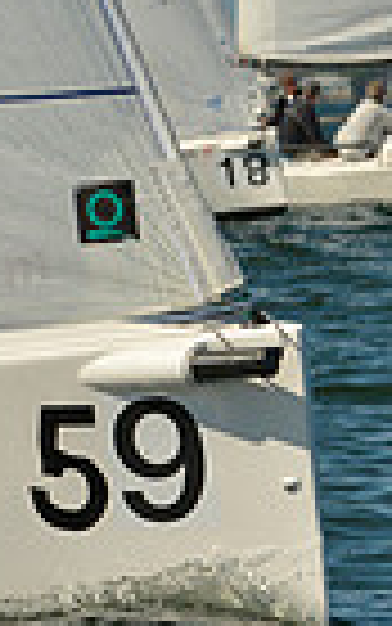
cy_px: 160
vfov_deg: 2.5
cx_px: -816
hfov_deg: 1.5
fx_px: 14565
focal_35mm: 853
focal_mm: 200
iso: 280
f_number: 11
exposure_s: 1/800
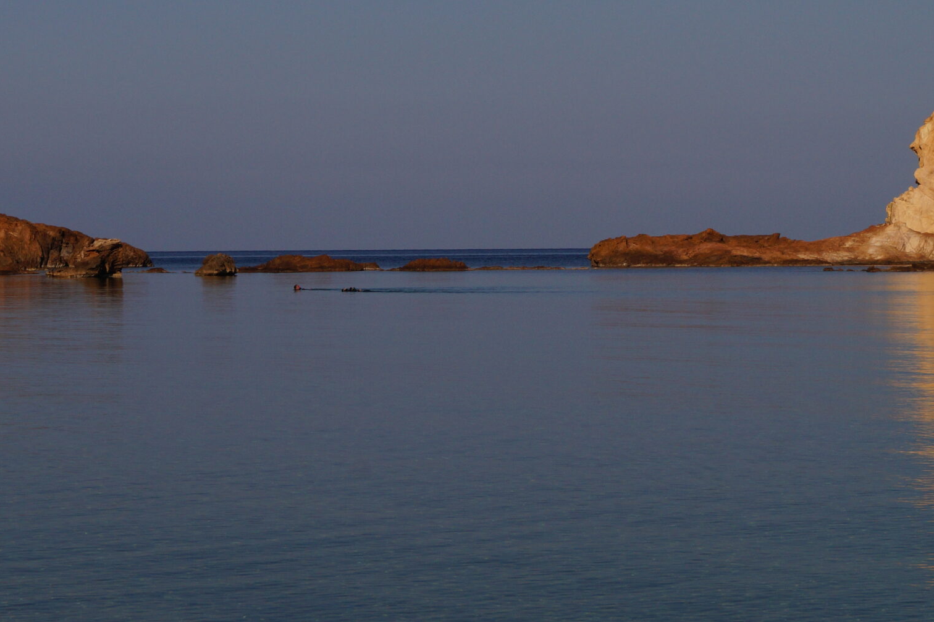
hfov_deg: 16.1
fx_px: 3293
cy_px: 111
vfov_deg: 10.7
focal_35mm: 127
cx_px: 413
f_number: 14
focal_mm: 50
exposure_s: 1/800
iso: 200
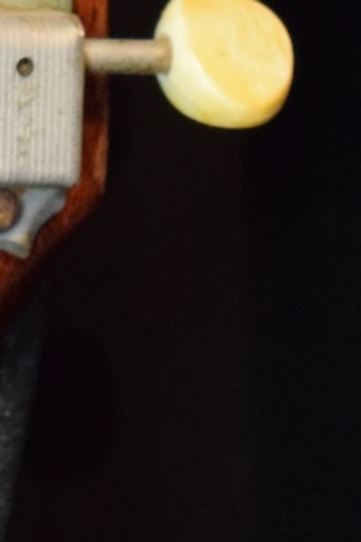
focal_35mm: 259
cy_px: -30
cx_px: -327
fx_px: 3895
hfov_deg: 5.2
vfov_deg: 7.9
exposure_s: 1/60
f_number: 4.8
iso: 4000
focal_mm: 38
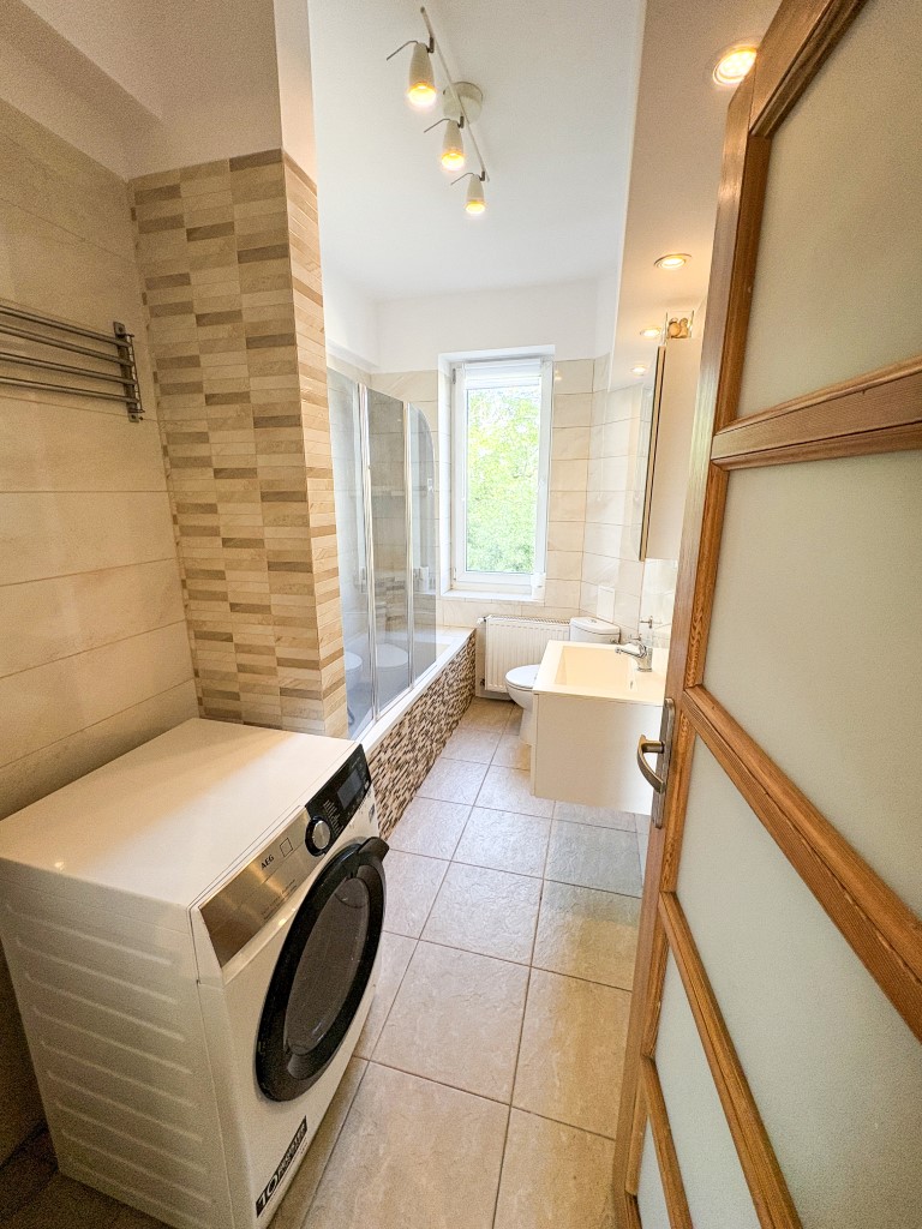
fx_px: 497
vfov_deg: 102.1
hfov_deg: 85.7
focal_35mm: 14
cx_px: 461
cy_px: 614
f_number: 2.2
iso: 200
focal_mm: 2.22
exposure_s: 1/100
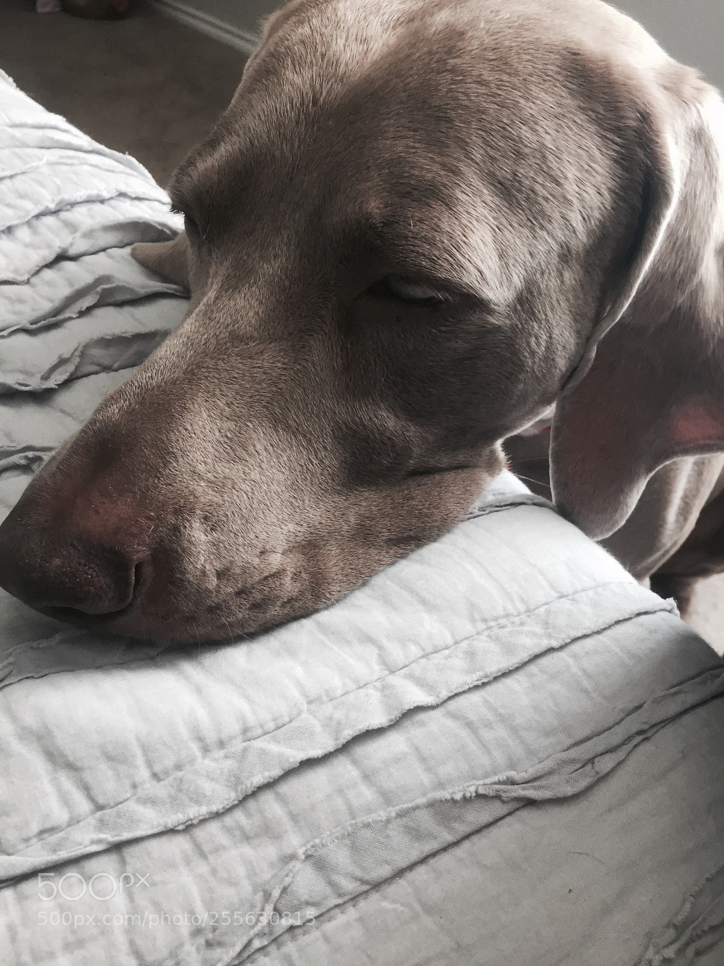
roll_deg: -0.8
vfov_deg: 61.7
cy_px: 483
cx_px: 362
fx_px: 809
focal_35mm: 29
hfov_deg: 48.2
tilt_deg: -43.8
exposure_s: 1/30
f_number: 2.2
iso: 64
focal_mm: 4.15
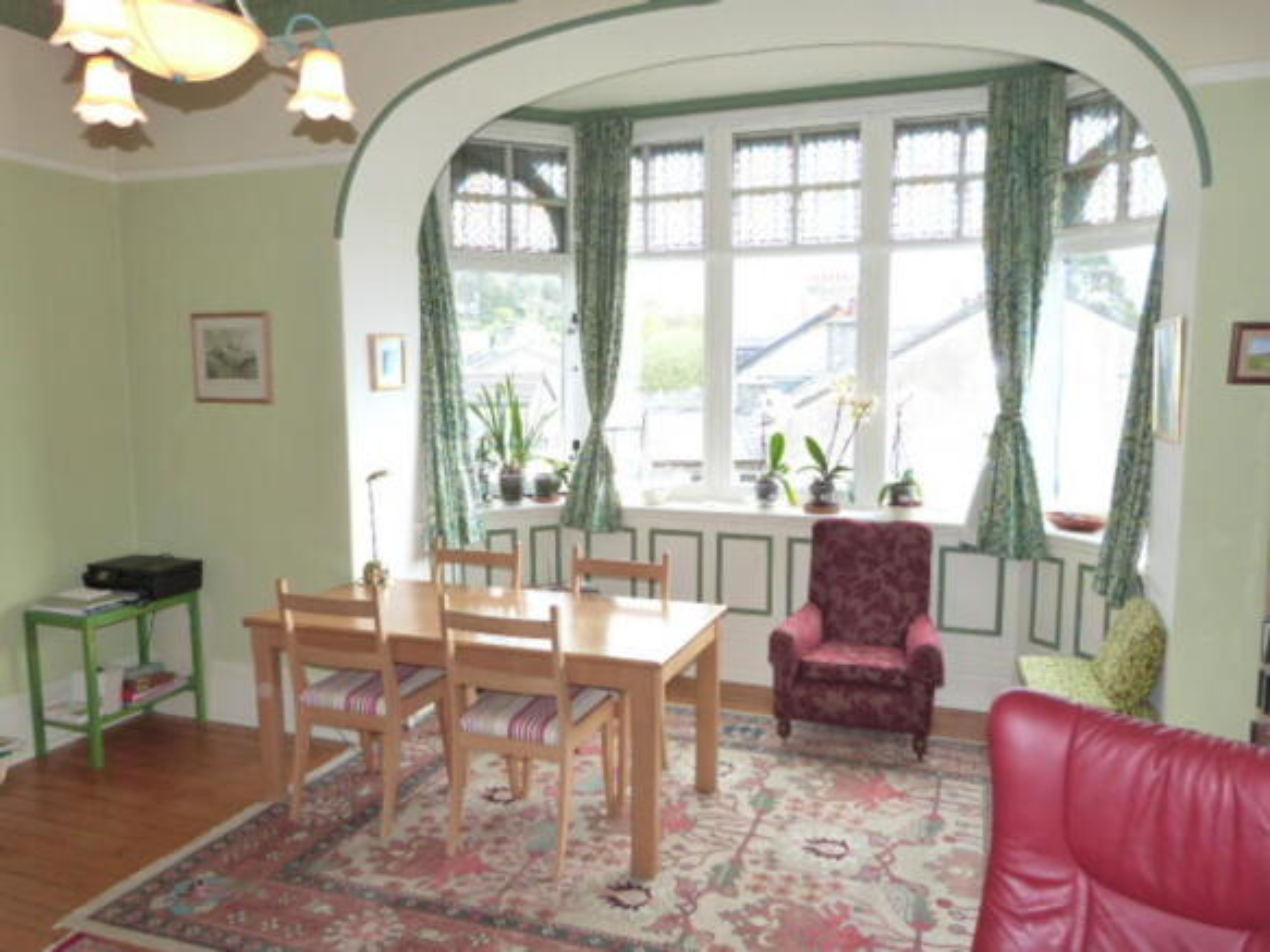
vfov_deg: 54.9
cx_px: 635
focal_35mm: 25
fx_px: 917
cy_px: 476
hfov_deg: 69.4
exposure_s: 1/60
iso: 160
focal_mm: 4.5
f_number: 2.8
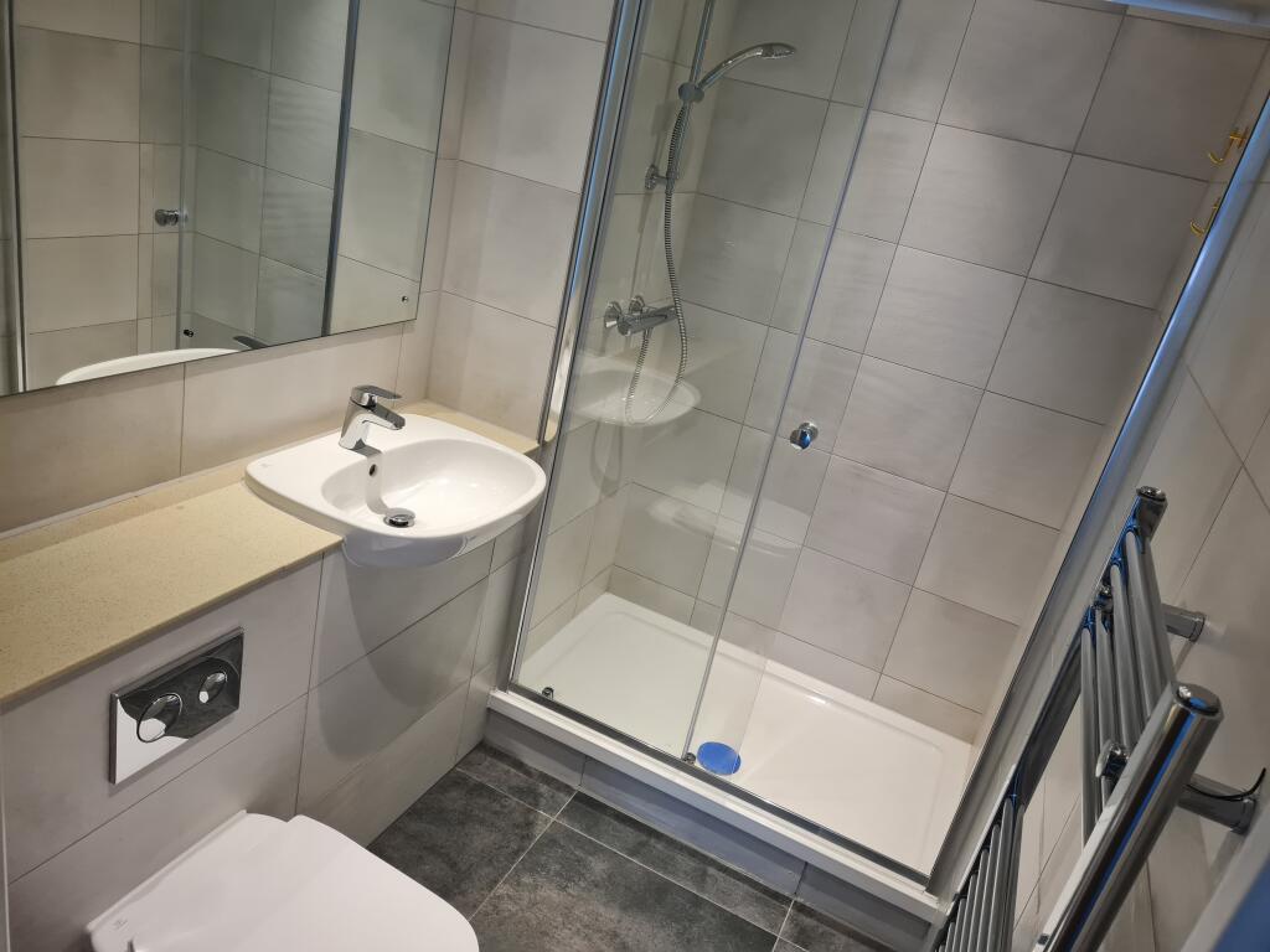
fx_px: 954
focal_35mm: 26
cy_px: 476
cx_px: 635
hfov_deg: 67.3
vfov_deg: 53.1
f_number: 1.8
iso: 200
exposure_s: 1/100
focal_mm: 5.4
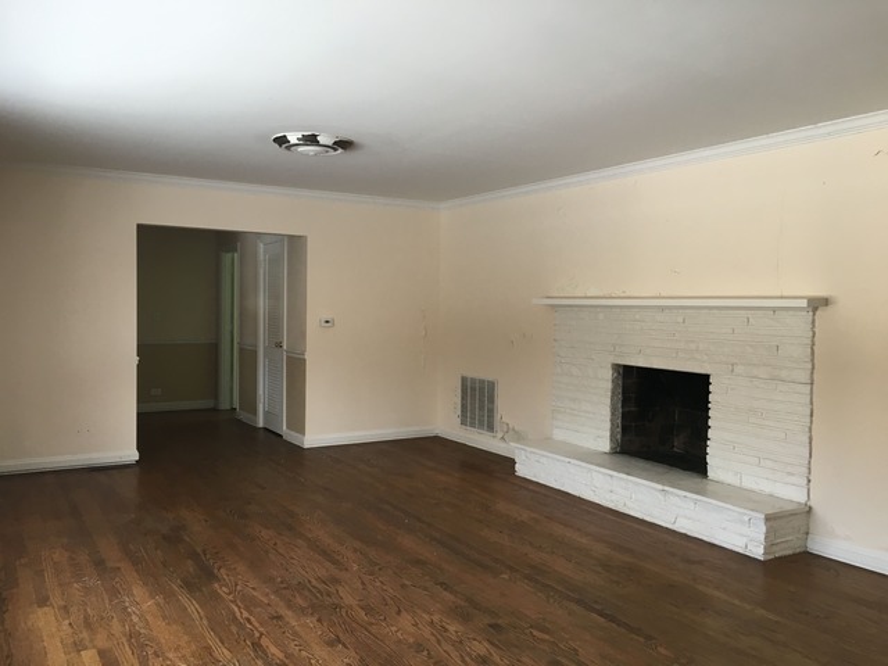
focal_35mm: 29
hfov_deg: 61.7
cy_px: 333
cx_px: 444
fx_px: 744
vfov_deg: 48.2
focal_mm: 4.15
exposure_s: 1/30
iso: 32
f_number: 2.2
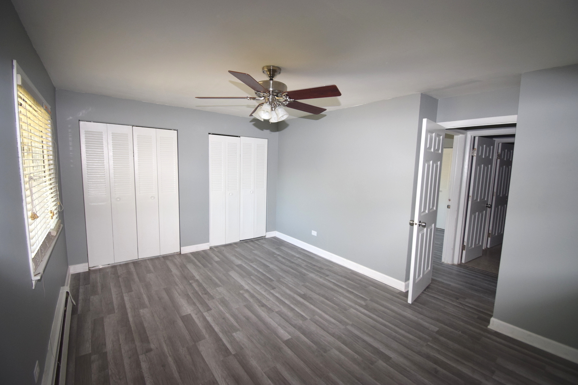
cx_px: 289
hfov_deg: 100.4
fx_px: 241
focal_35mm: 15
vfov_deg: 77.3
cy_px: 192
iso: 1000
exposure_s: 1/60
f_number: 4.5
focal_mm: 10
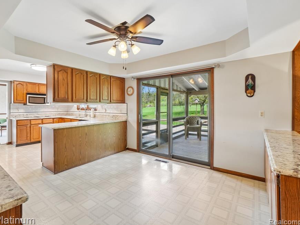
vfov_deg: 74.7
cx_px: 127
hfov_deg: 90.3
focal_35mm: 17
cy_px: 110
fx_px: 147
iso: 400
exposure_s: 1/15
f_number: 8
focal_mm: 10
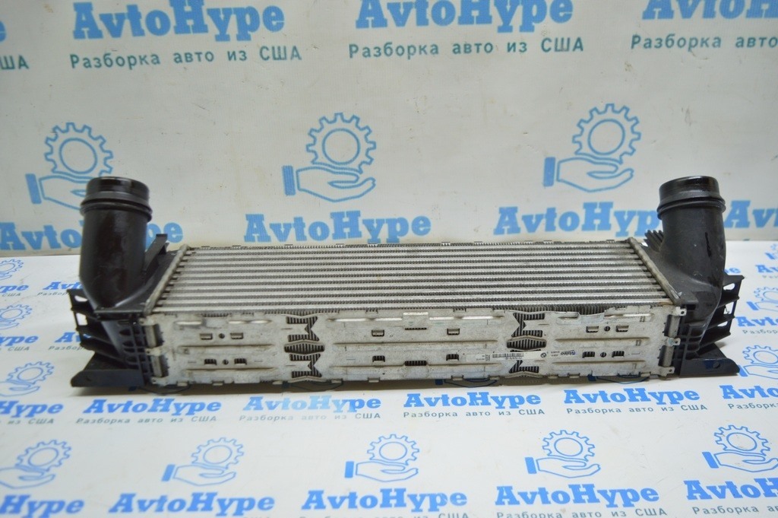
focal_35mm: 33
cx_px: 389
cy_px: 259
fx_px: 713
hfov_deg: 57.3
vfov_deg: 39.9
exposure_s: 1/50
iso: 400
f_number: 3.8
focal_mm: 22
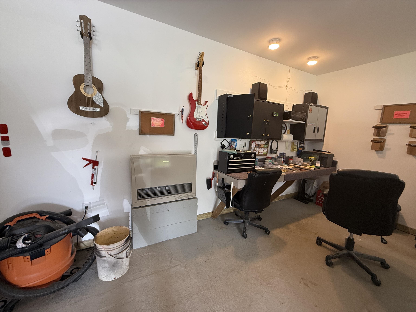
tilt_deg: -6.1
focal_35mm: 14
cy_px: 156
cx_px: 208
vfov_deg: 85.7
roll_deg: -2.8
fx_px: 168
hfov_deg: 102.1
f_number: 2.2
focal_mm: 2.22
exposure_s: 1/99
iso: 200
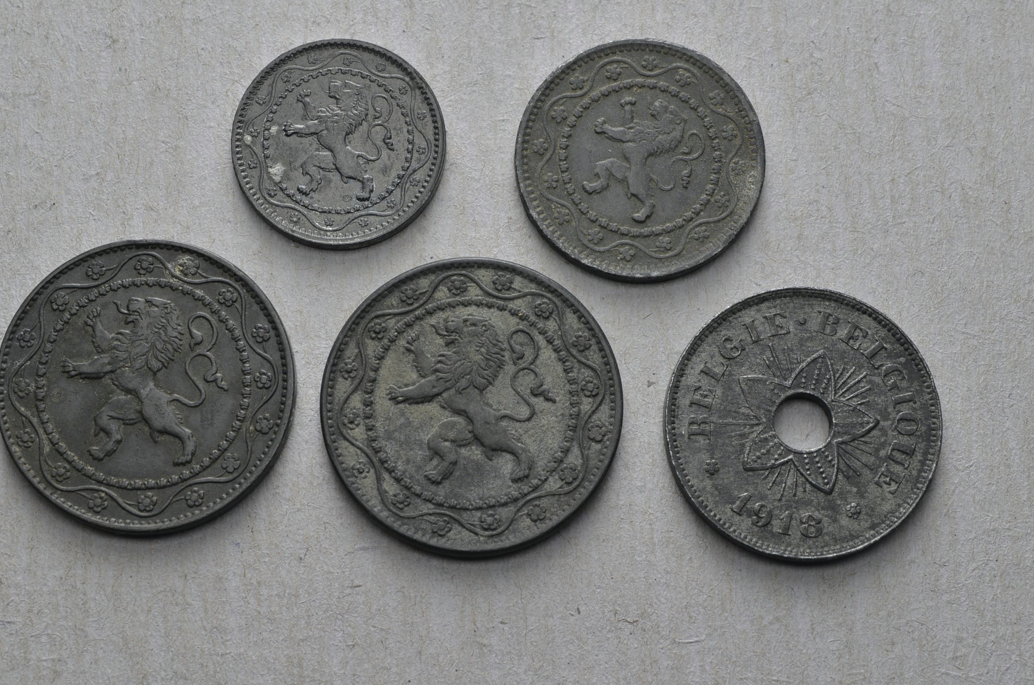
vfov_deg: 17.6
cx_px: 486
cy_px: 343
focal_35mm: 77
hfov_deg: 26.4
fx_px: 2207
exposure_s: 1/250
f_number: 14
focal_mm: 48
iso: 400
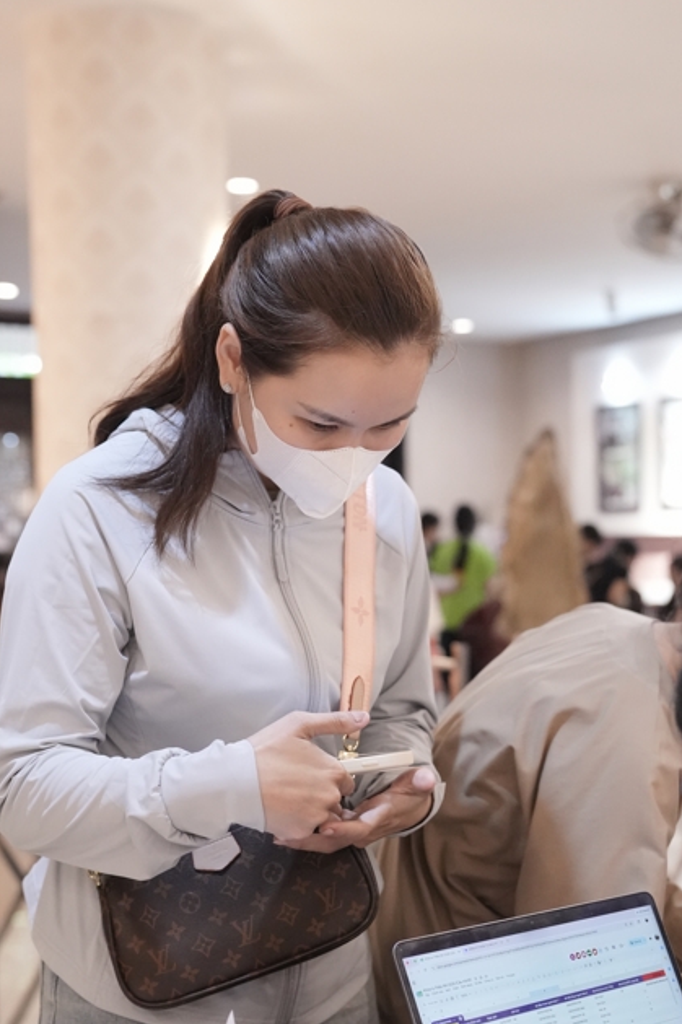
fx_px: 1763
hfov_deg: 21.8
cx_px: 488
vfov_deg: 32.2
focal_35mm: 62
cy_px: 668
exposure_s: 1/200
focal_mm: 40
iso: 6400
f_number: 2.8
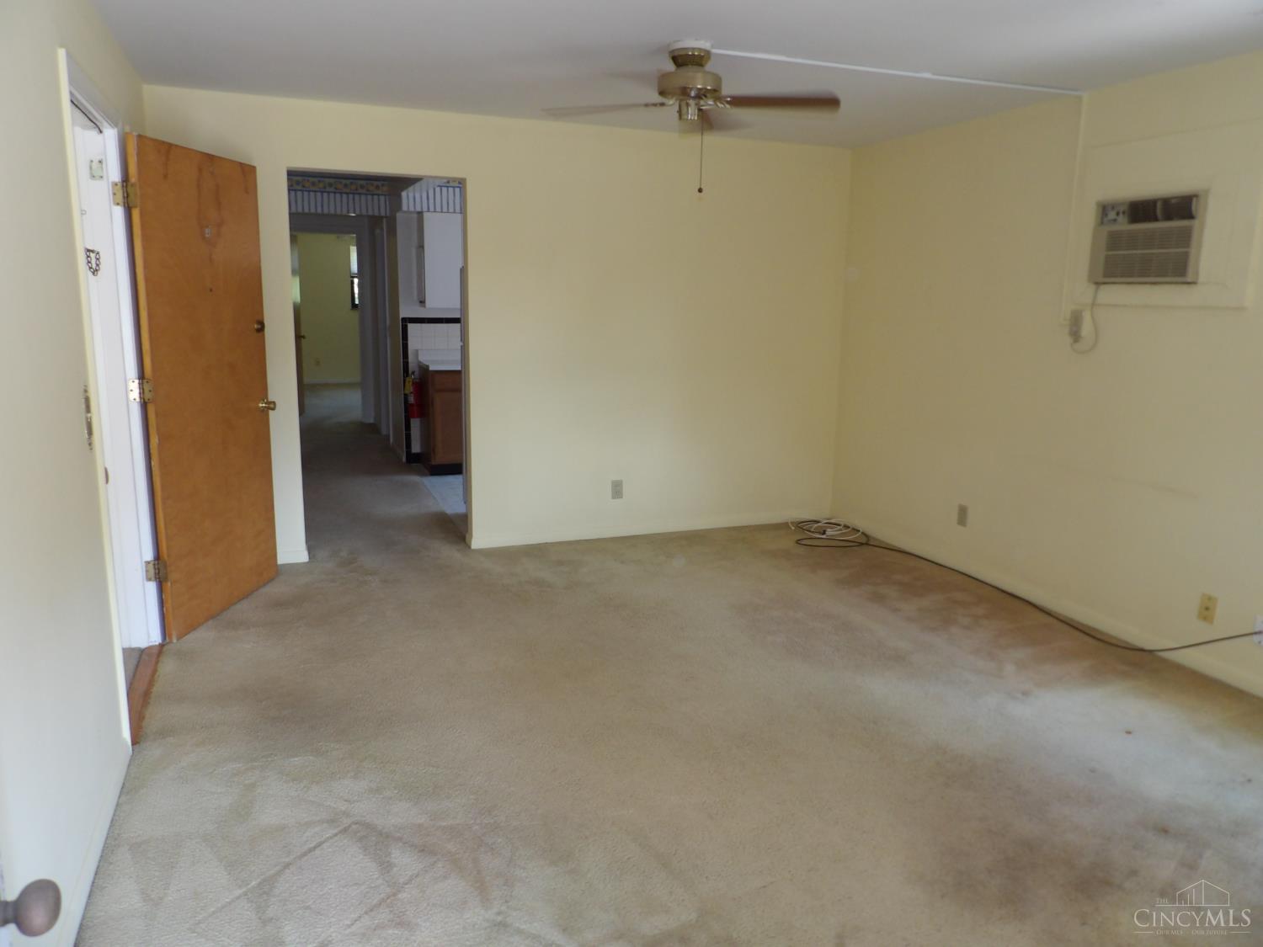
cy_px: 474
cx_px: 632
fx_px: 876
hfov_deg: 71.6
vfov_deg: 56.8
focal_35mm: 24
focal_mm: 4.3
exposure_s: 1/33
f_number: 3.2
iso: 200
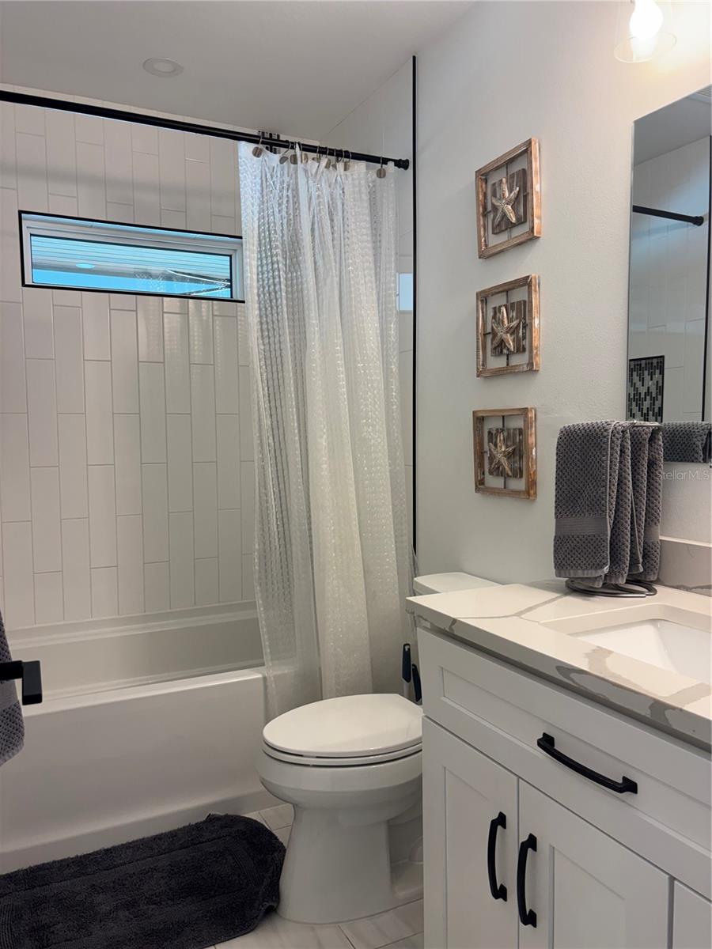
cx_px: 356
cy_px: 474
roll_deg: +0.1
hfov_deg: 53.1
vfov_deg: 67.3
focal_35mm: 26
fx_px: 713
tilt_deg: -4.5
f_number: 1.6
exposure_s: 1/120
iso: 64
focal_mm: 5.96
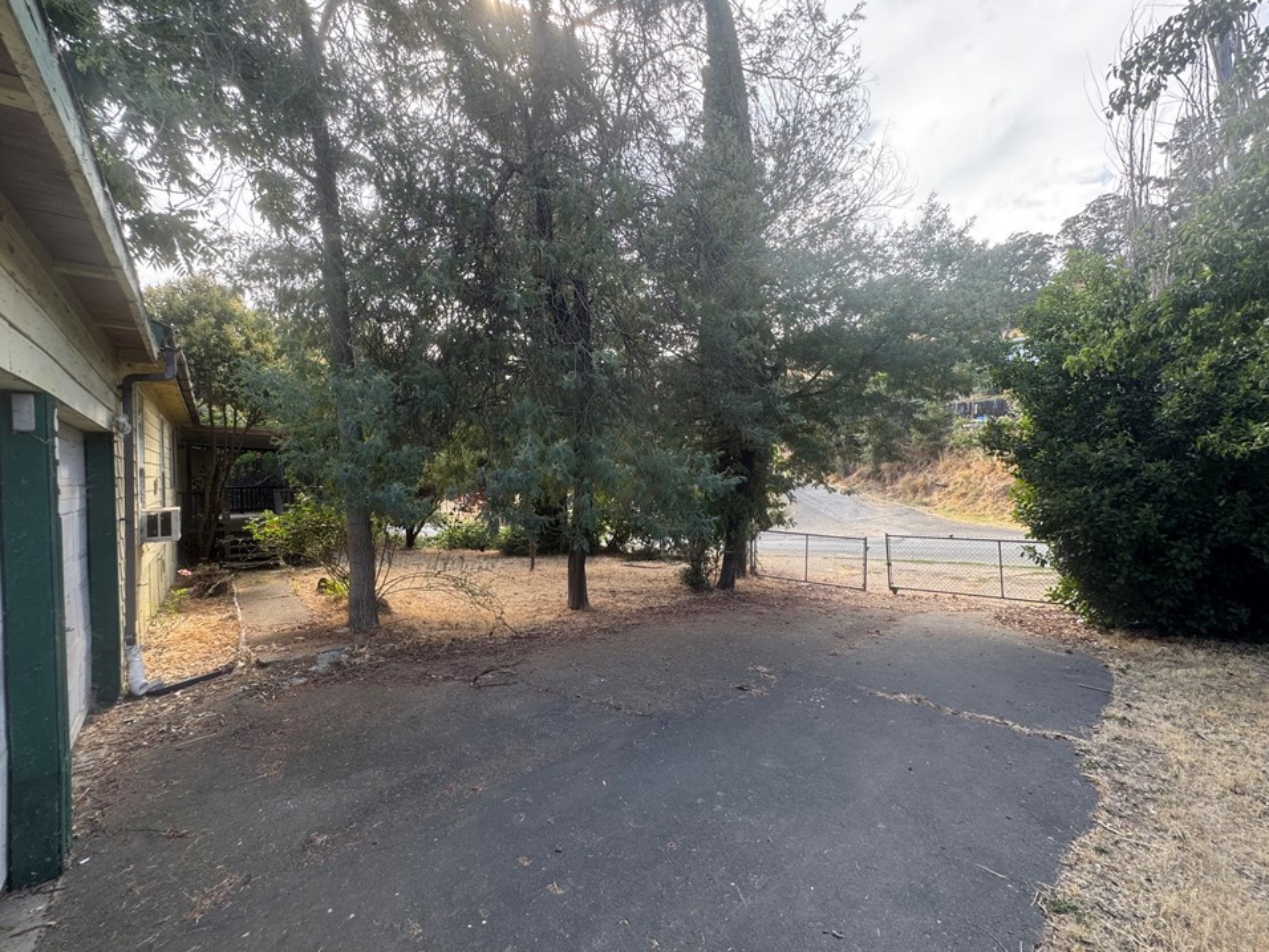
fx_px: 550
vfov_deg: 81.7
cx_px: 623
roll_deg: +0.8
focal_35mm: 15
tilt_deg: +0.4
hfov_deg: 98.2
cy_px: 474
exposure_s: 1/107
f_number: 2.2
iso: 40
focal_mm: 2.22
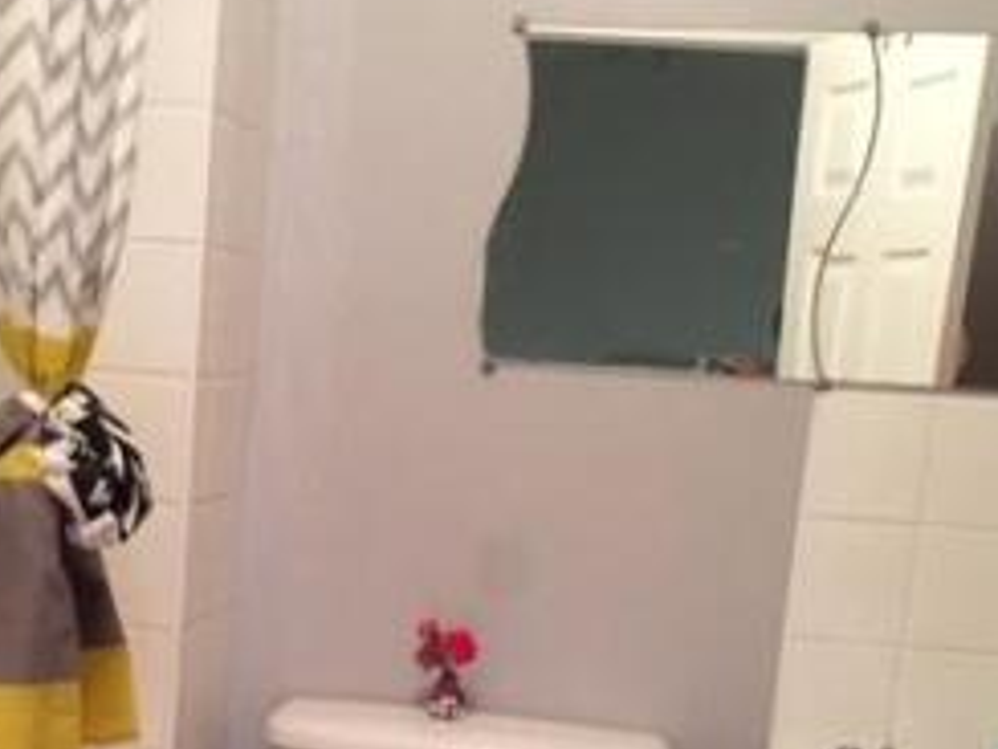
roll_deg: -4.1
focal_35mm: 69
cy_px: 759
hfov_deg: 27.4
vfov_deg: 20.6
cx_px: 145
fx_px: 1990
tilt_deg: -11.2
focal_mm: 4.15
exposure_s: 1/25
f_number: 2.2
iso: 200
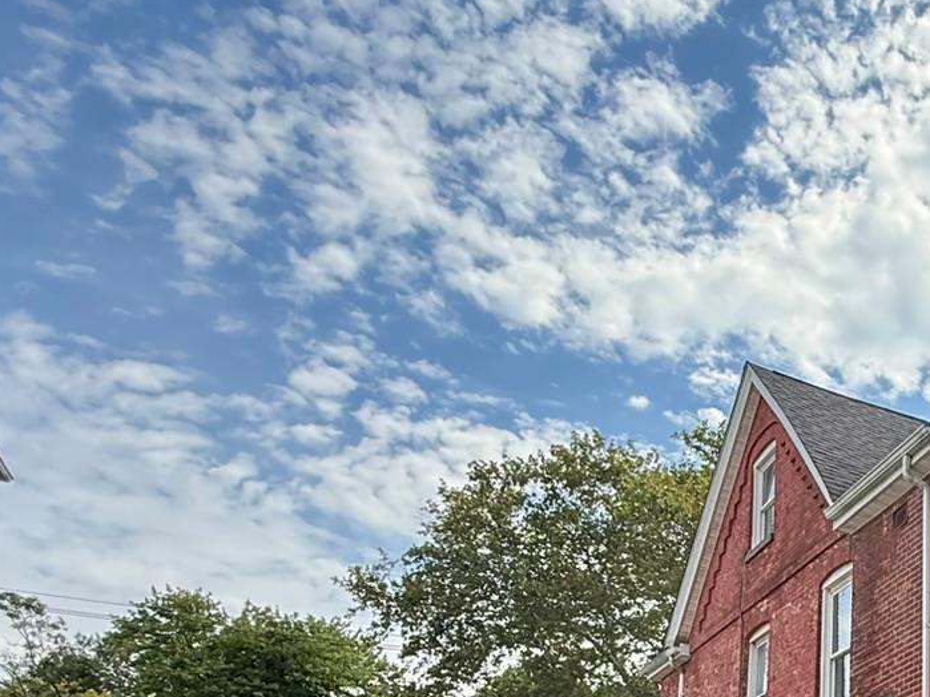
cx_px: 1039
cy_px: 738
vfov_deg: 31.7
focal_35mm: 41
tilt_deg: +13.4
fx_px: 1101
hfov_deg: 37.7
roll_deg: -0.5
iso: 64
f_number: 2.2
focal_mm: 2.22
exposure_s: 1/569
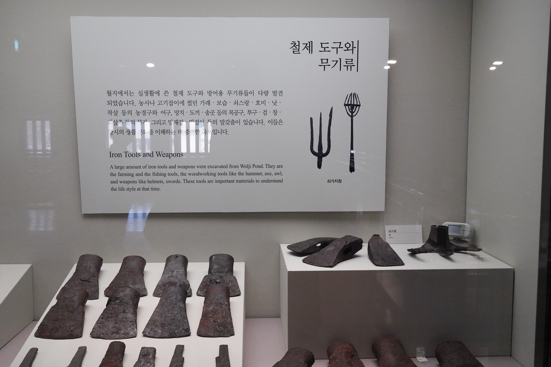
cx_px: 276
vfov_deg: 36.0
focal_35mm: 37
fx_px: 566
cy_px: 184
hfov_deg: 51.9
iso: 8000
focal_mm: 37
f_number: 10
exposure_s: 1/100
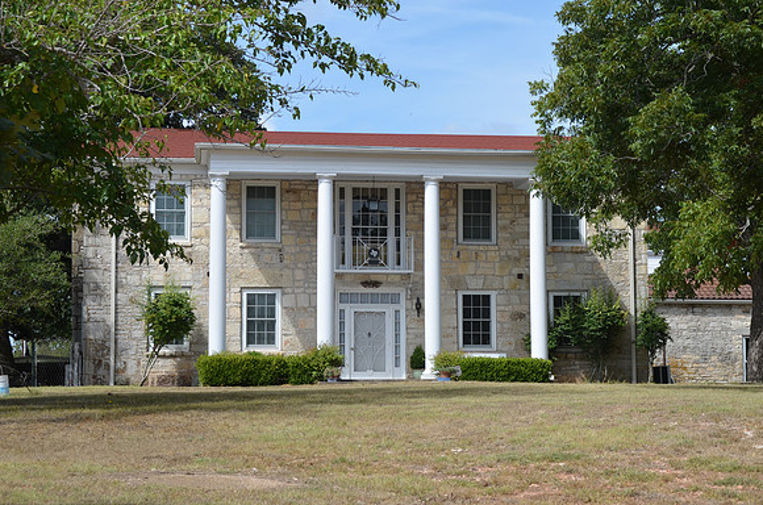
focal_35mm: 82
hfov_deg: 24.7
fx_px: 1745
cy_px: 252
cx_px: 382
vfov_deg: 16.5
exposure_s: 1/200
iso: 200
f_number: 7.1
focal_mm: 55
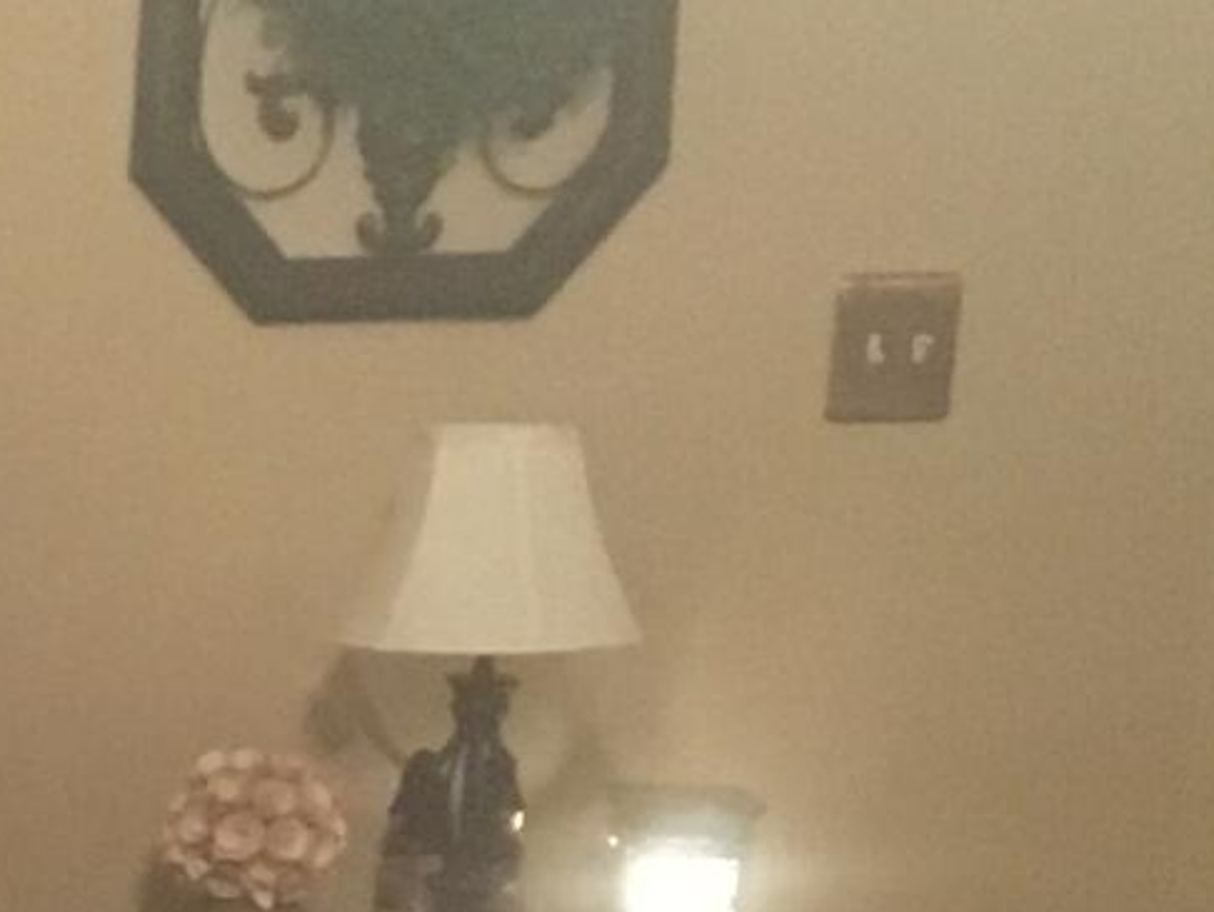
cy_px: 1667
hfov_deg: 10.4
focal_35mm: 179
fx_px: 6281
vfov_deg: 8.0
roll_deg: -0.8
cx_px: -962
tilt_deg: -14.6
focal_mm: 4.15
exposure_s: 1/15
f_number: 2.2
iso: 320
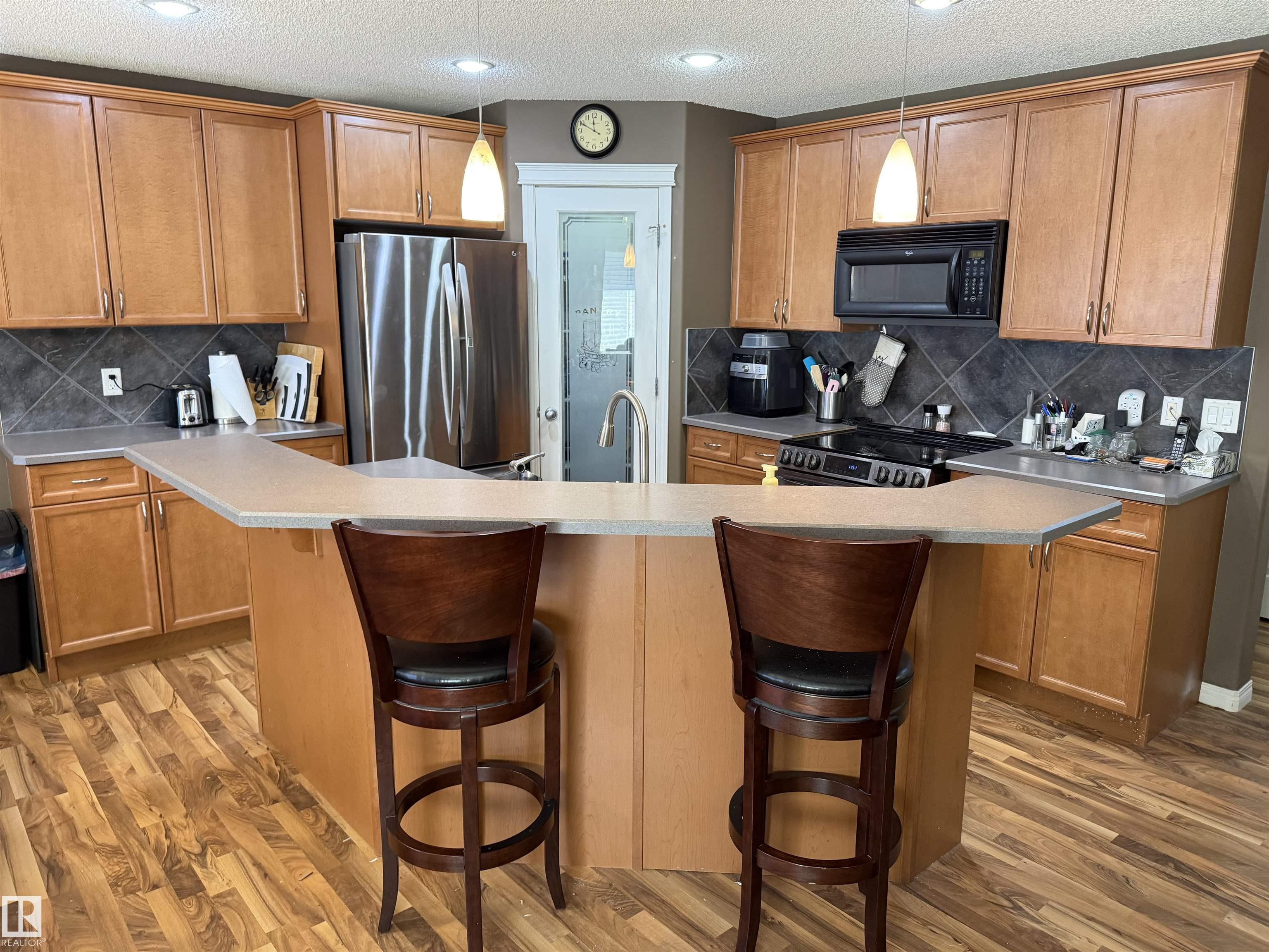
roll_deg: -1.3
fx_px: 880
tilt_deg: -10.7
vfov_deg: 56.8
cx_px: 634
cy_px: 476
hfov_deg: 71.6
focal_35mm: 24
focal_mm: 6.76
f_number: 1.78
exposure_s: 1/60
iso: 250
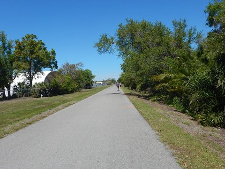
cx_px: 112
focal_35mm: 24
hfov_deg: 71.6
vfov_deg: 56.8
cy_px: 84
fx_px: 156
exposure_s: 1/1250
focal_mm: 4.3
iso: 125
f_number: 4.1
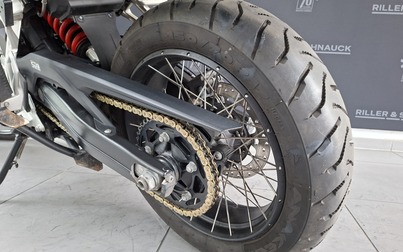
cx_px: 204
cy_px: 135
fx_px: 275
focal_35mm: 25
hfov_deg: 72.5
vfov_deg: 49.2
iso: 320
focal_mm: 5.54
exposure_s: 1/60
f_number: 1.8
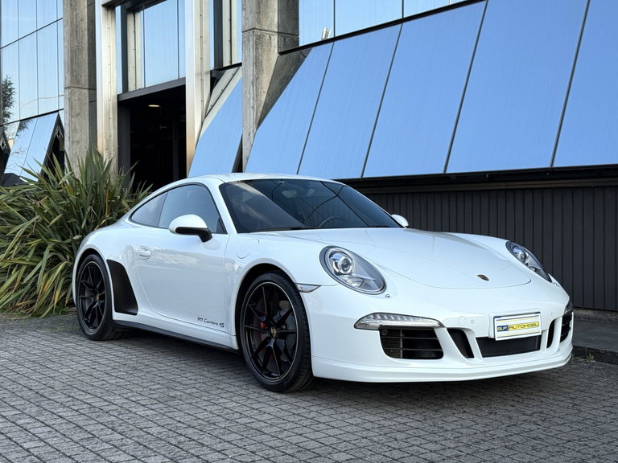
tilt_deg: -0.7
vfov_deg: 30.3
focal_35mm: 48
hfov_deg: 39.7
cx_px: 309
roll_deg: +0.1
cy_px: 232
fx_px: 857
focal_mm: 6.76
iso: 64
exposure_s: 1/1307
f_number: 1.78
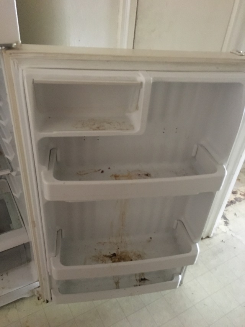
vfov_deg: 61.7
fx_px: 274
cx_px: 122
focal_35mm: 29
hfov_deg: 48.2
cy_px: 164
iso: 320
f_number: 2.2
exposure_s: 1/15
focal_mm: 4.15
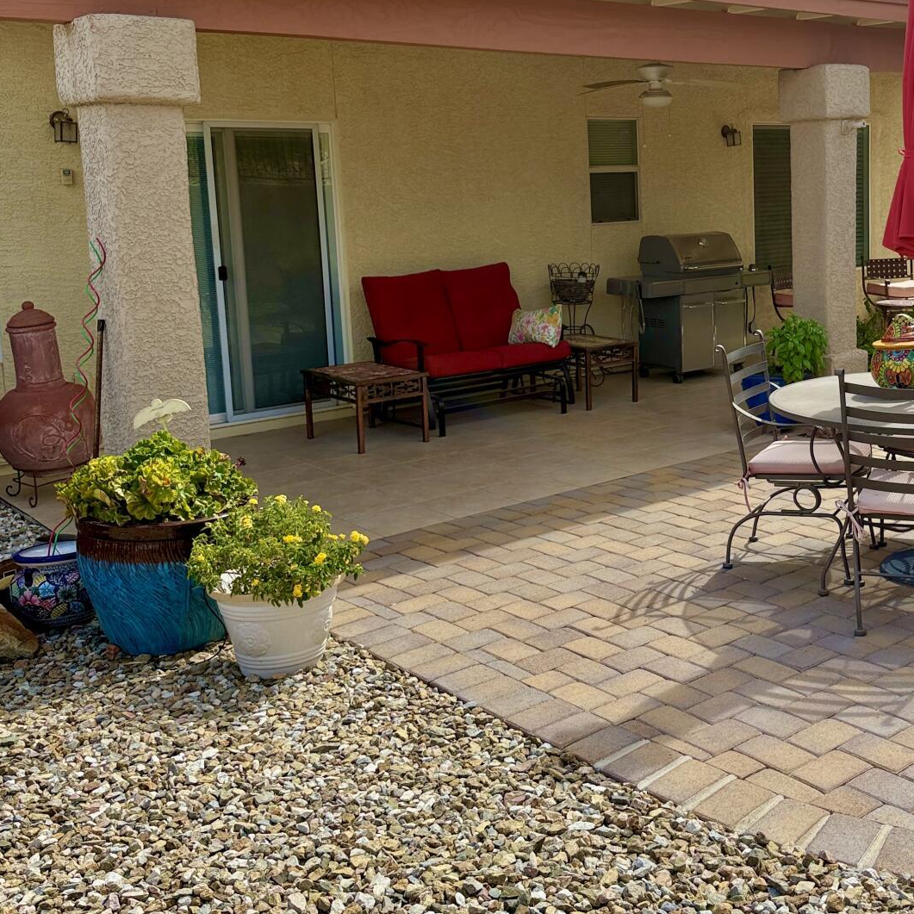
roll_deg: +1.6
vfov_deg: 41.6
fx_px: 1195
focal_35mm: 40
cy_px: 347
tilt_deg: -8.3
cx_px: 644
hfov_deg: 41.1
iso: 100
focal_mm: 6.76
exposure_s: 1/3425
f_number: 1.78
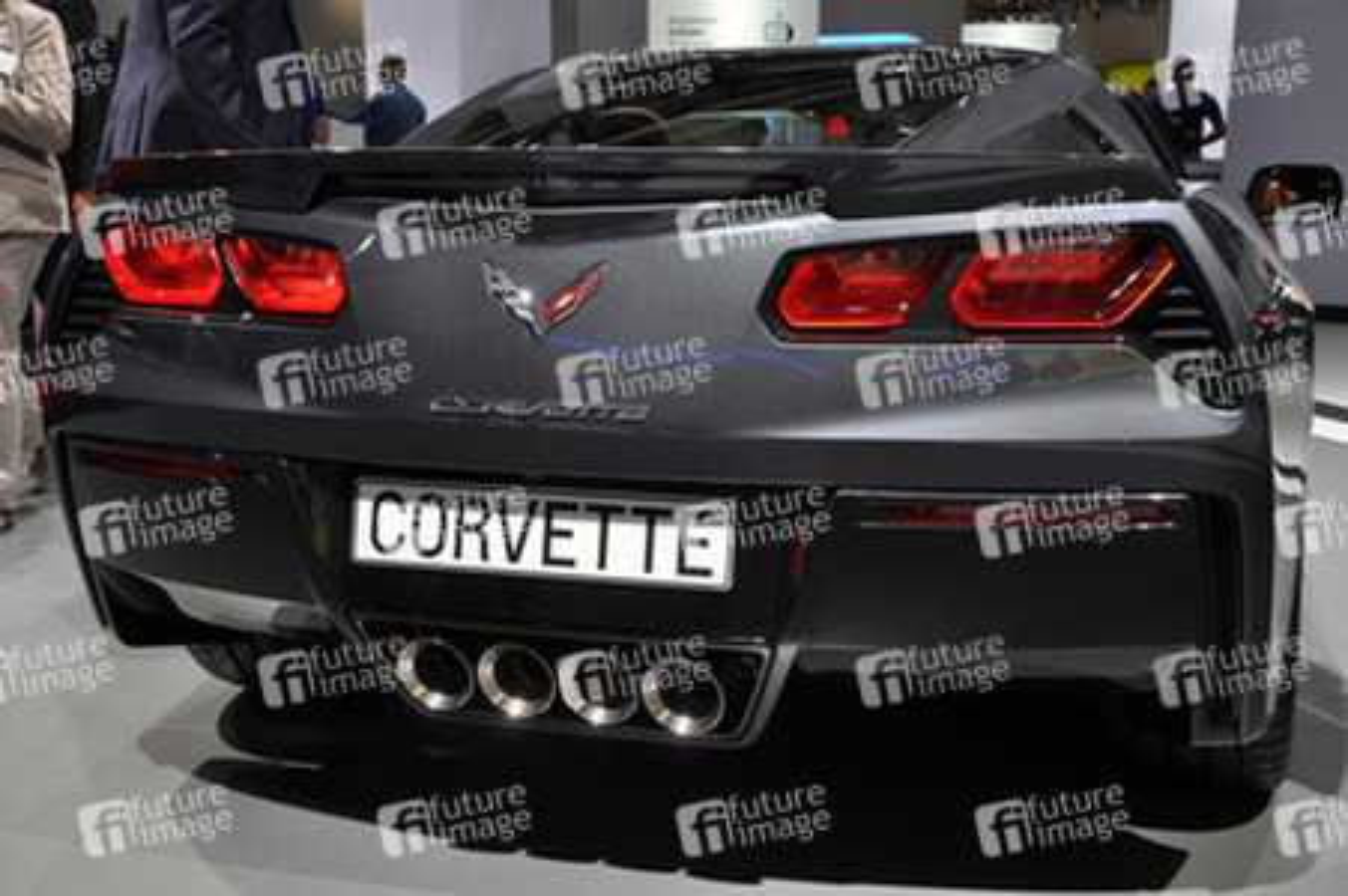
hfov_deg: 46.4
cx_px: 674
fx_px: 1571
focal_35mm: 42
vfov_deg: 31.8
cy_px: 448
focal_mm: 28
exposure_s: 1/125
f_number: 5.6
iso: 320
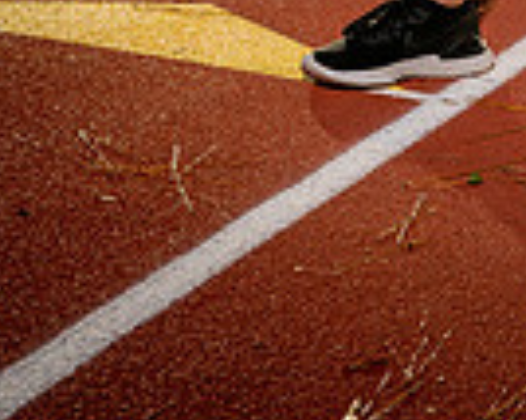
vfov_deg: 10.4
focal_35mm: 136
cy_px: -440
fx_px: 2116
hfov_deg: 13.9
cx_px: 538
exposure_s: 1/1000
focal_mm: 43
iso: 100
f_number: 4.5
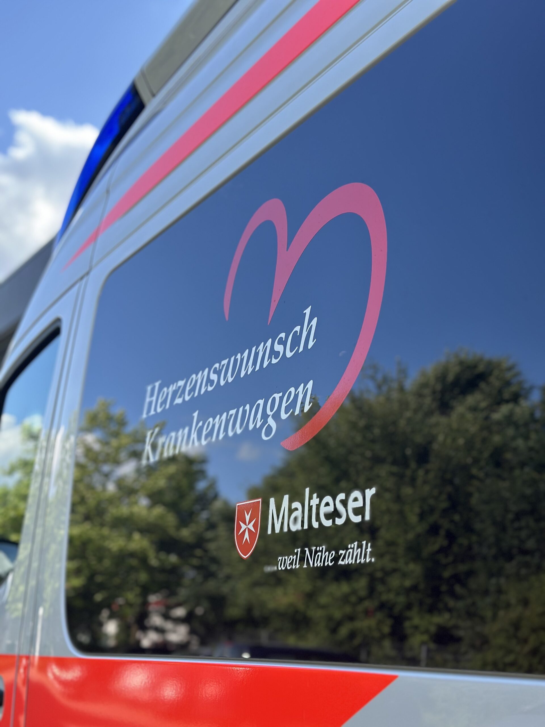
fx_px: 1008
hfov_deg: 30.3
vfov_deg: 39.7
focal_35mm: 48
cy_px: 364
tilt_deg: +13.9
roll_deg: -0.3
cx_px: 272
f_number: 1.78
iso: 80
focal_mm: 6.86
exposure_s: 1/1185
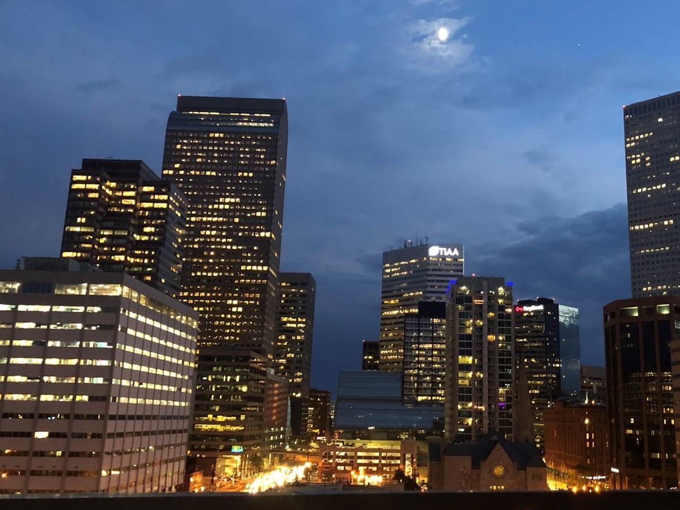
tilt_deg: +14.1
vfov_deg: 36.8
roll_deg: -0.5
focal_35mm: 39
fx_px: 766
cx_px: 421
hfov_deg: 47.5
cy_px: 240
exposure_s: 1/4
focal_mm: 3.99
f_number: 1.8
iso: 125
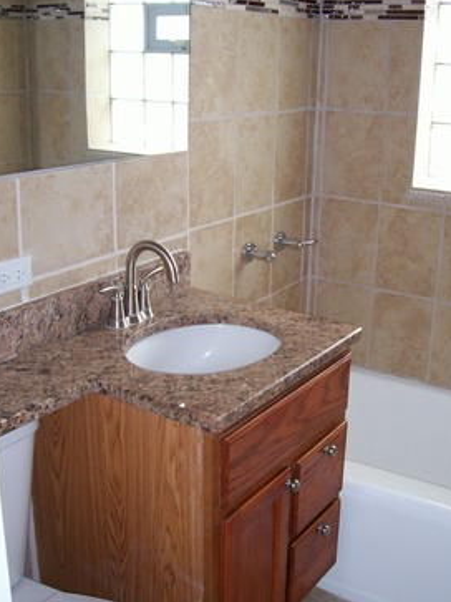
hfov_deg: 32.1
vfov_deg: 42.1
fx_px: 782
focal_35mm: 45
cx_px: 265
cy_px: 297
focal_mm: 5.6
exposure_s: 1/112
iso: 140
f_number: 2.7
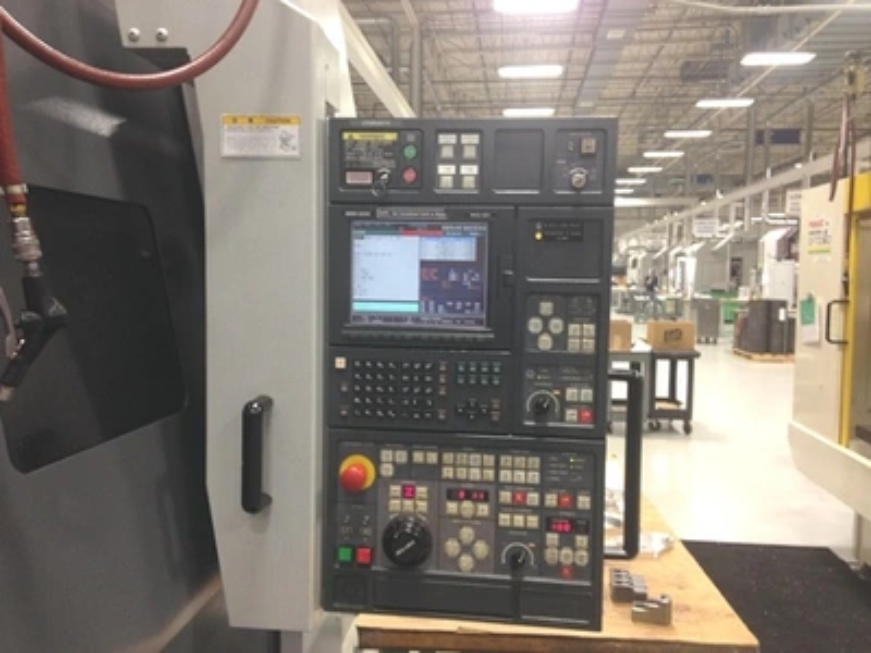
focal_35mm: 33
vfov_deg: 42.9
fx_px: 830
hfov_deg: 55.4
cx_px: 436
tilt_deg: -3.8
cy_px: 326
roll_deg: +0.4
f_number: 2.4
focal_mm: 4.12
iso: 80
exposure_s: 1/20
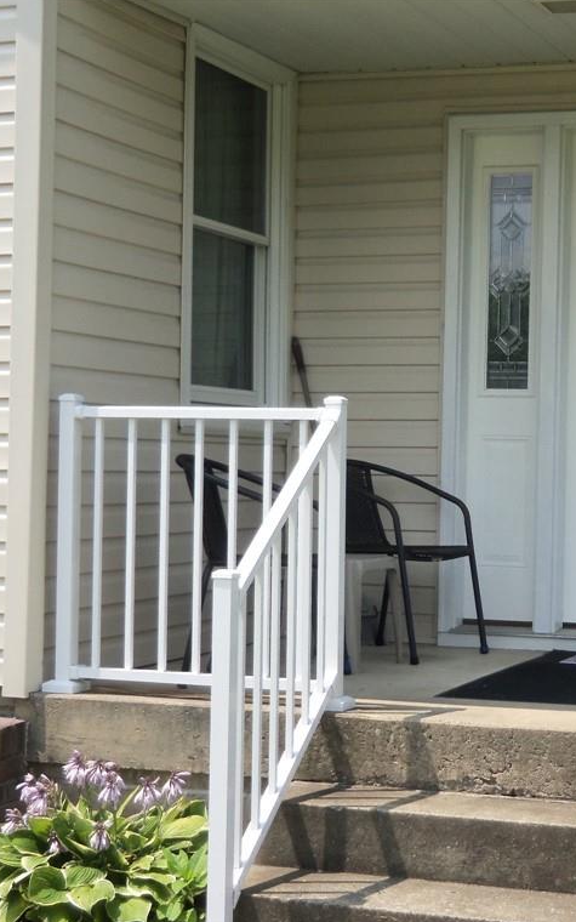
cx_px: 532
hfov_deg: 18.3
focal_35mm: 70
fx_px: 1758
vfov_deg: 29.4
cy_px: 460
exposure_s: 1/320
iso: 64
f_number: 4.6
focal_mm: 8.7
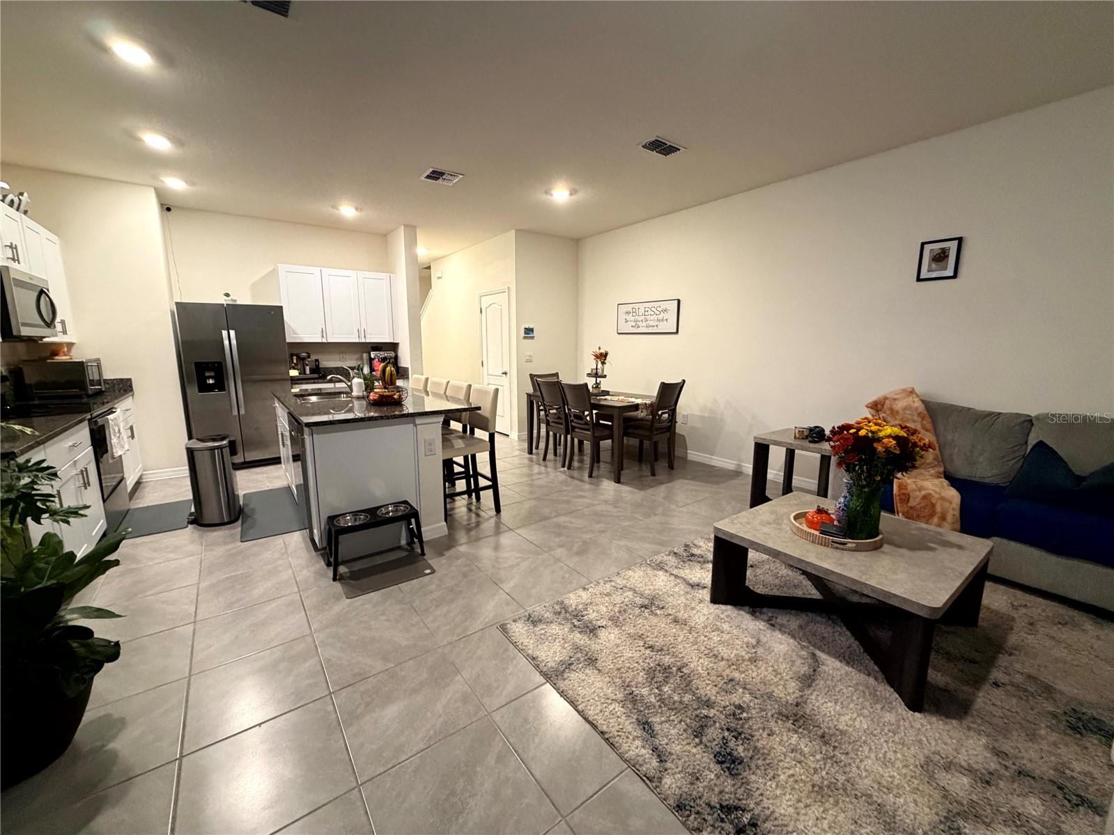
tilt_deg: -8.7
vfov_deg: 85.7
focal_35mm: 14
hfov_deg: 102.1
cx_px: 557
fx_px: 451
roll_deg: +1.6
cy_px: 418
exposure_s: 1/60
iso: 400
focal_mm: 2.22
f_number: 2.2
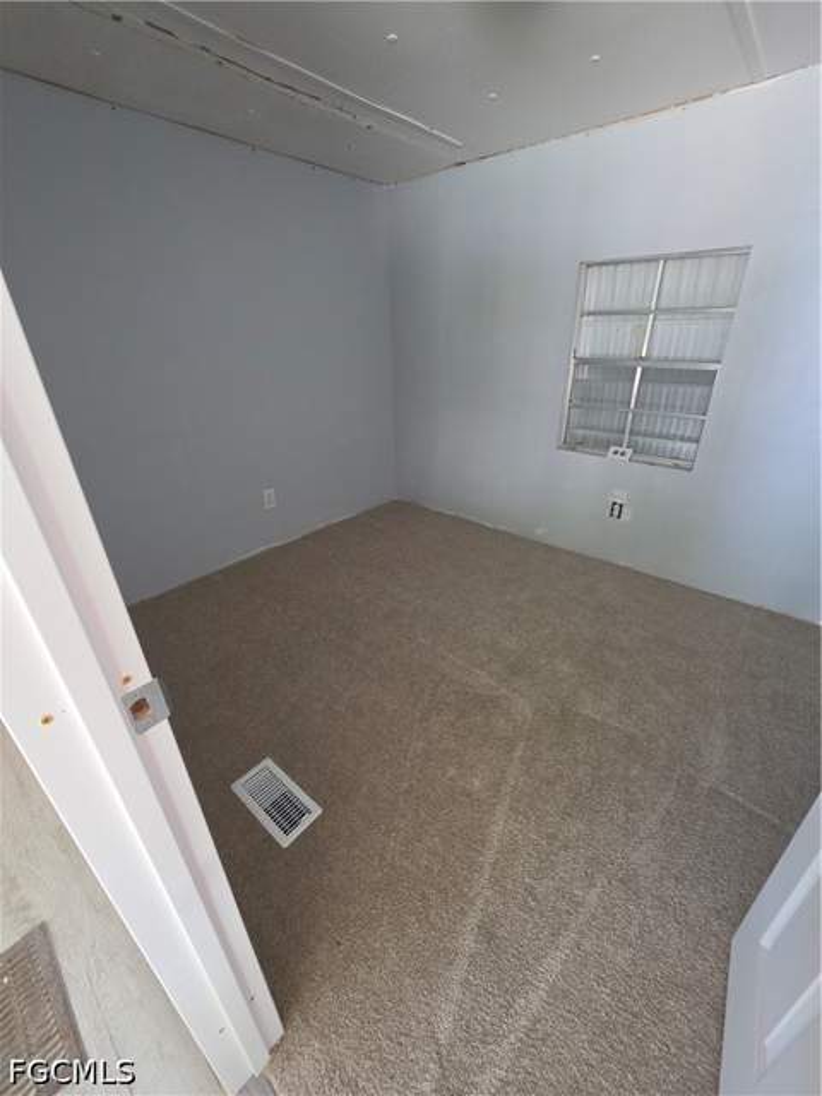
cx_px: 411
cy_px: 548
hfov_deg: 89.9
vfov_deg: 106.2
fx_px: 412
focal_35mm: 13
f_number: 1.9
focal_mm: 2.2
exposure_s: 1/120
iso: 250
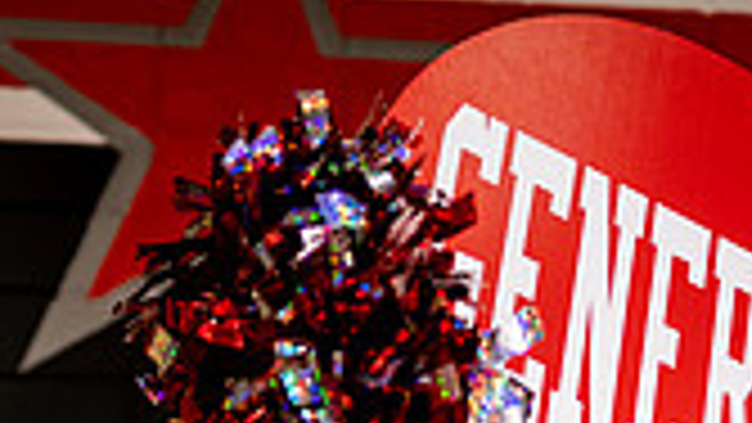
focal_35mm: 68
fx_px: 1356
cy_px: 954
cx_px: 381
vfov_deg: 13.7
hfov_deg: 31.0
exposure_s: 1/500
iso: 100
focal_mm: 24
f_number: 1.4
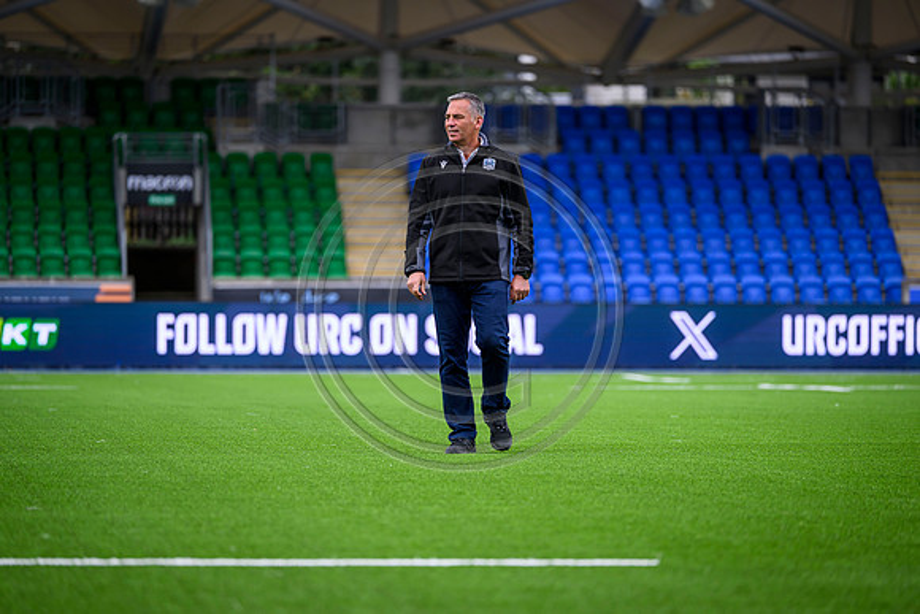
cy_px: 307
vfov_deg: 6.8
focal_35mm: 203
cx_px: 460
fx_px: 5201
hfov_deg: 10.1
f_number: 3.2
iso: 500
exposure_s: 1/1250
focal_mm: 200
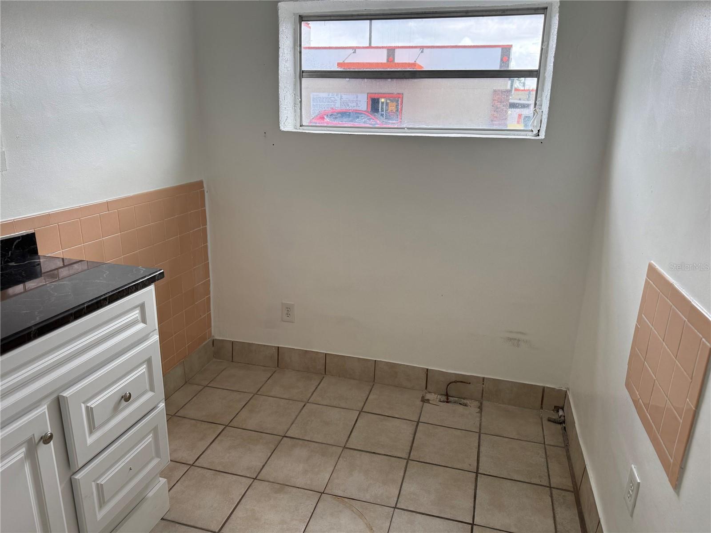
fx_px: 493
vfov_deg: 56.8
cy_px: 266
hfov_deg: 71.6
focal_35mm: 24
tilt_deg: -18.0
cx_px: 356
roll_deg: -0.9
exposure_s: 1/521
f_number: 1.78
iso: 100
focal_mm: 6.76
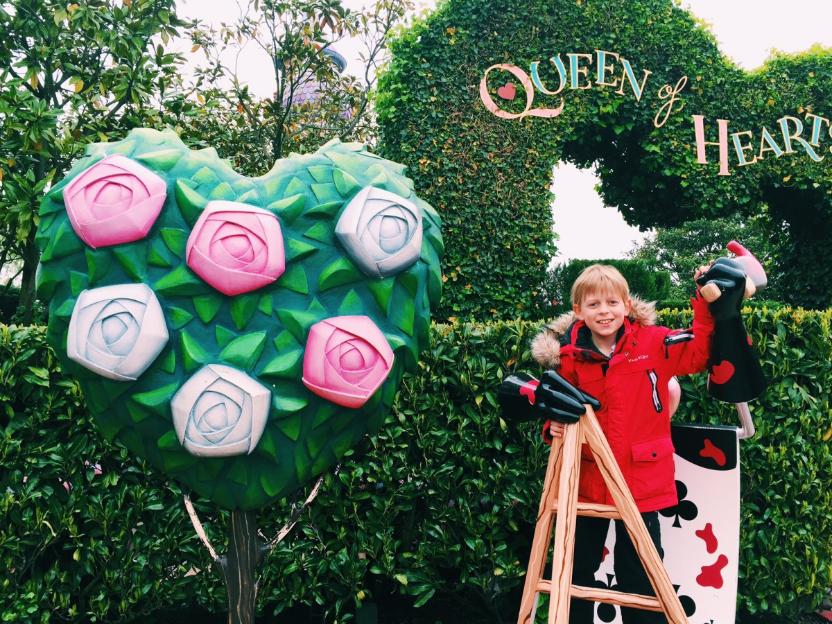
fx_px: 697
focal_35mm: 29
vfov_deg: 48.2
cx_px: 416
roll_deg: +1.2
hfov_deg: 61.7
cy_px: 312
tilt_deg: +5.2
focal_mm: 4.15
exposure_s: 1/147
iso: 32
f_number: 2.2
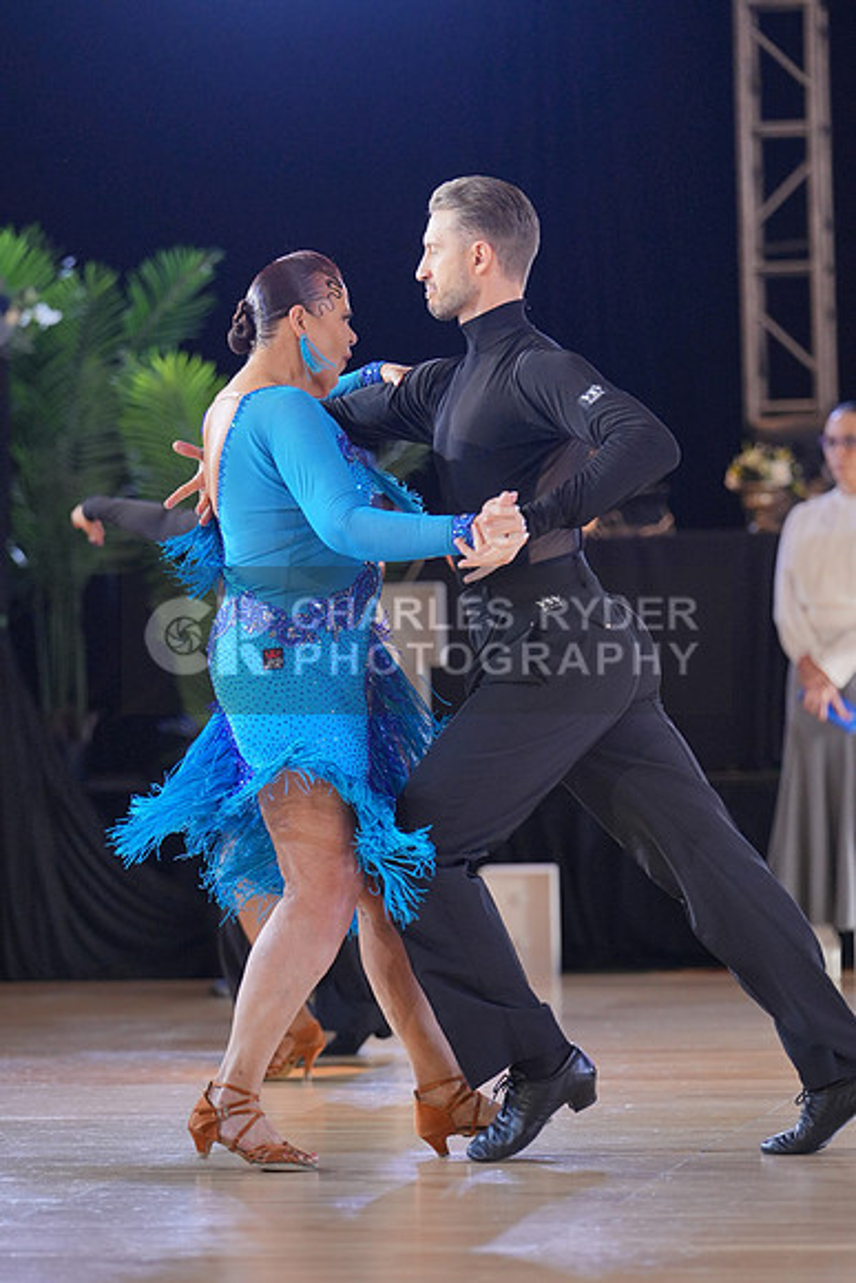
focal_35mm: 175
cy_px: 642
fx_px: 6237
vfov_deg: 11.7
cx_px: 428
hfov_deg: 7.9
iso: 1250
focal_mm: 117
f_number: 2
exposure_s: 1/500
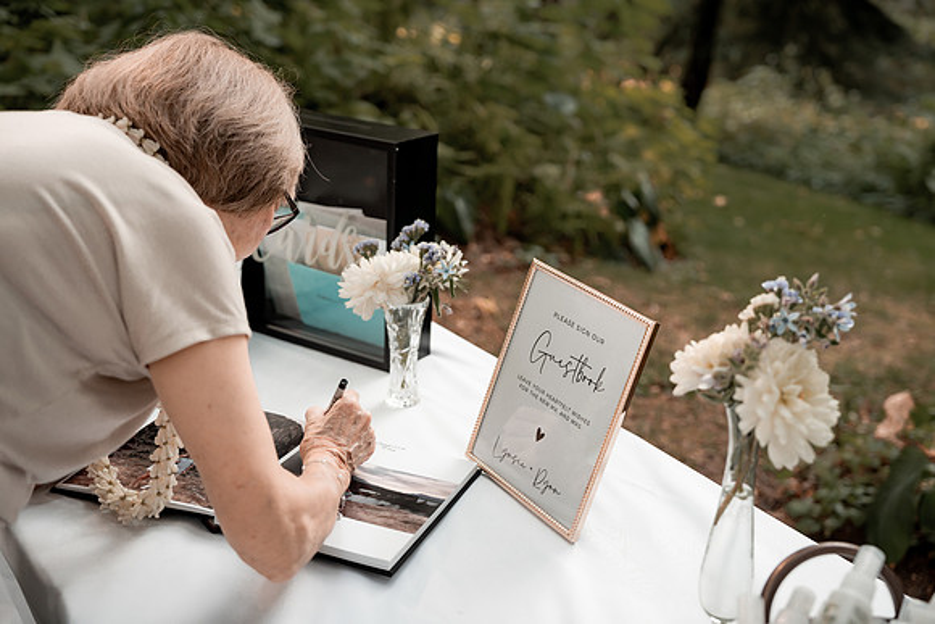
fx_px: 1117
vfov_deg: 31.2
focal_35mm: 43
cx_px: 468
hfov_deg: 45.4
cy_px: 312
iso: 320
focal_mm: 43
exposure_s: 1/200
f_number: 2.8
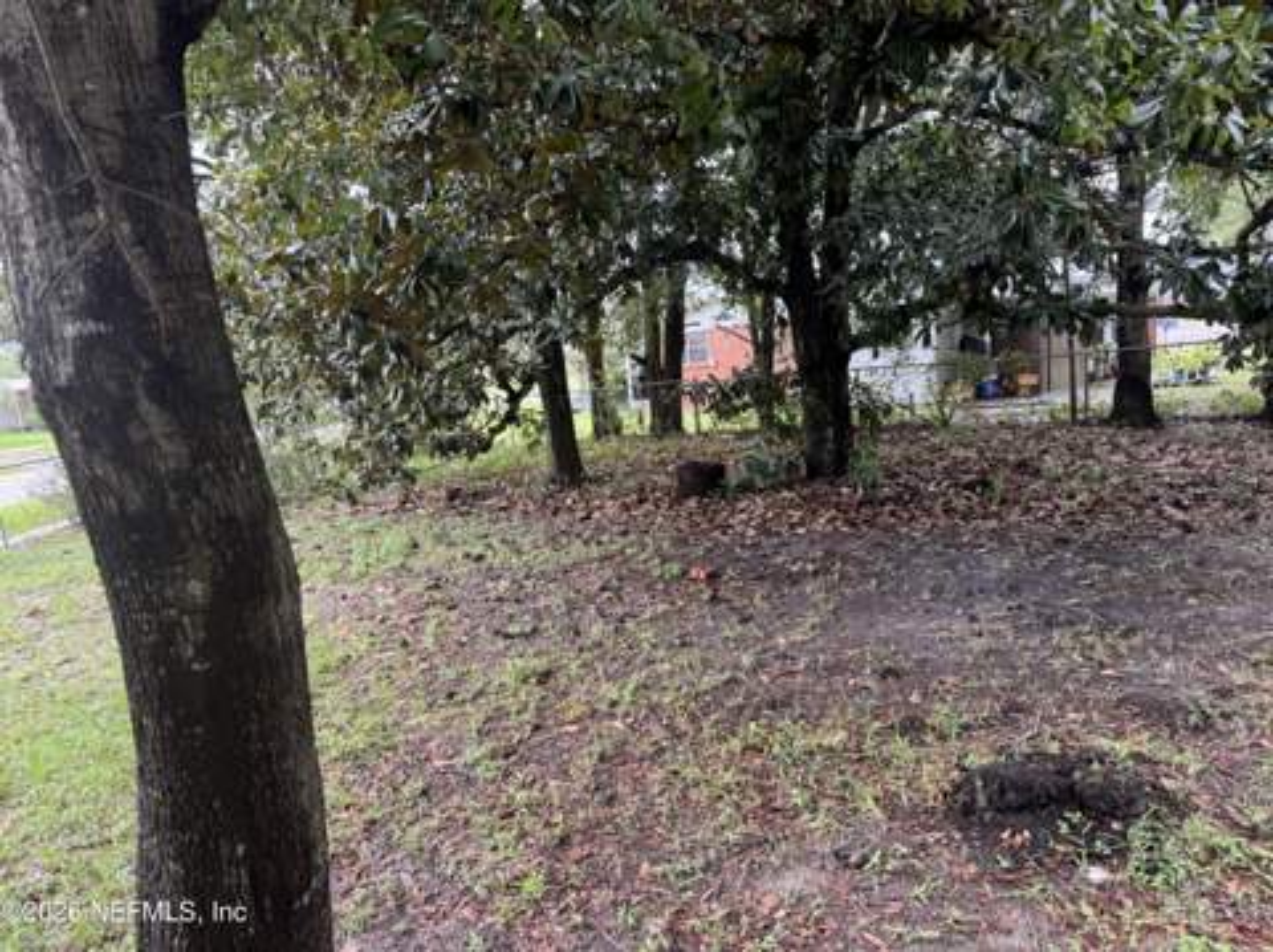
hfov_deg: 71.7
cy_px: 476
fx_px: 882
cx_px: 636
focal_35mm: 24
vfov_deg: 56.7
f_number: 1.78
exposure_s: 1/121
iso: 80
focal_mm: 6.76
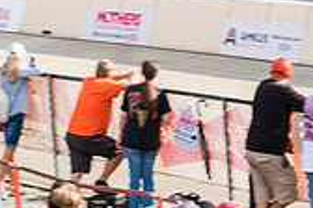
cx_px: 30
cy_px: -124
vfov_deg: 5.3
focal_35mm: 259
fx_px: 2252
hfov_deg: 7.9
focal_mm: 50
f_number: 9
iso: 400
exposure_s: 1/200
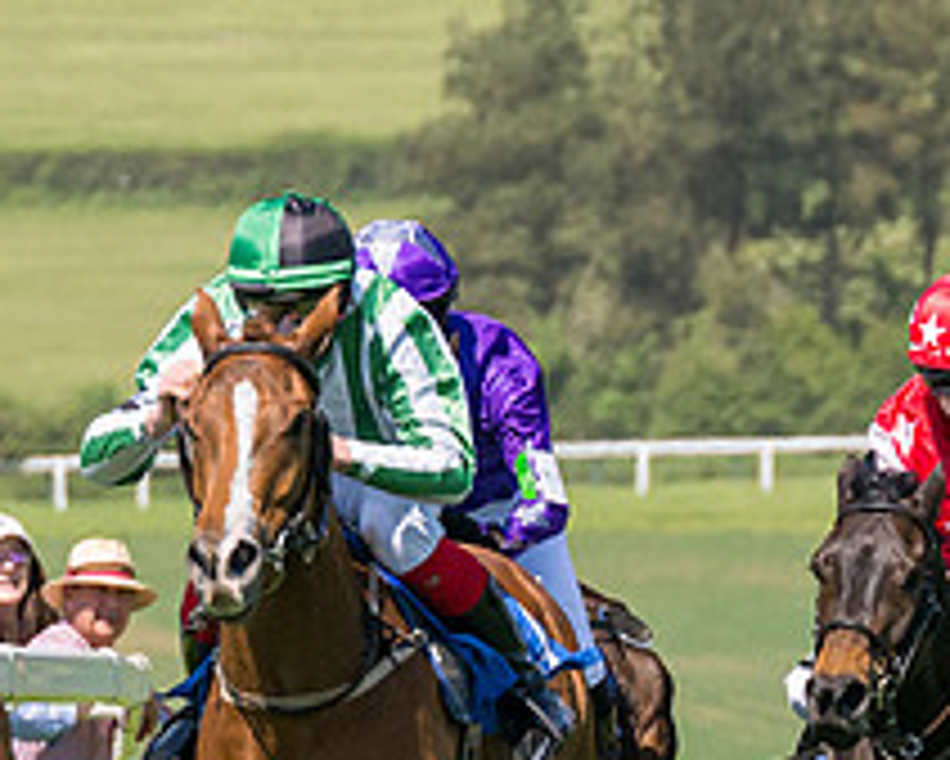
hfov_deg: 2.4
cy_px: 665
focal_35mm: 820
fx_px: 23066
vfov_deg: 1.9
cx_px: 364
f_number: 5
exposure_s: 1/3200
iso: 400
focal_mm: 140
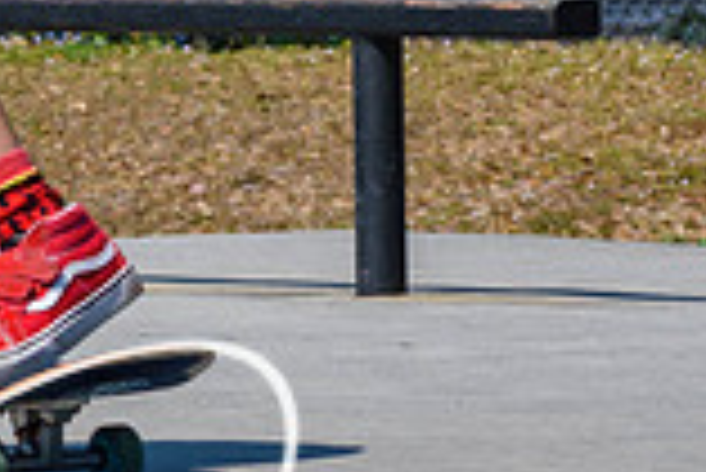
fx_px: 11071
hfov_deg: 3.6
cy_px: 169
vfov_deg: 2.4
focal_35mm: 564
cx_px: -342
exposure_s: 1/1000
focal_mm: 102
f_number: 8
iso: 200
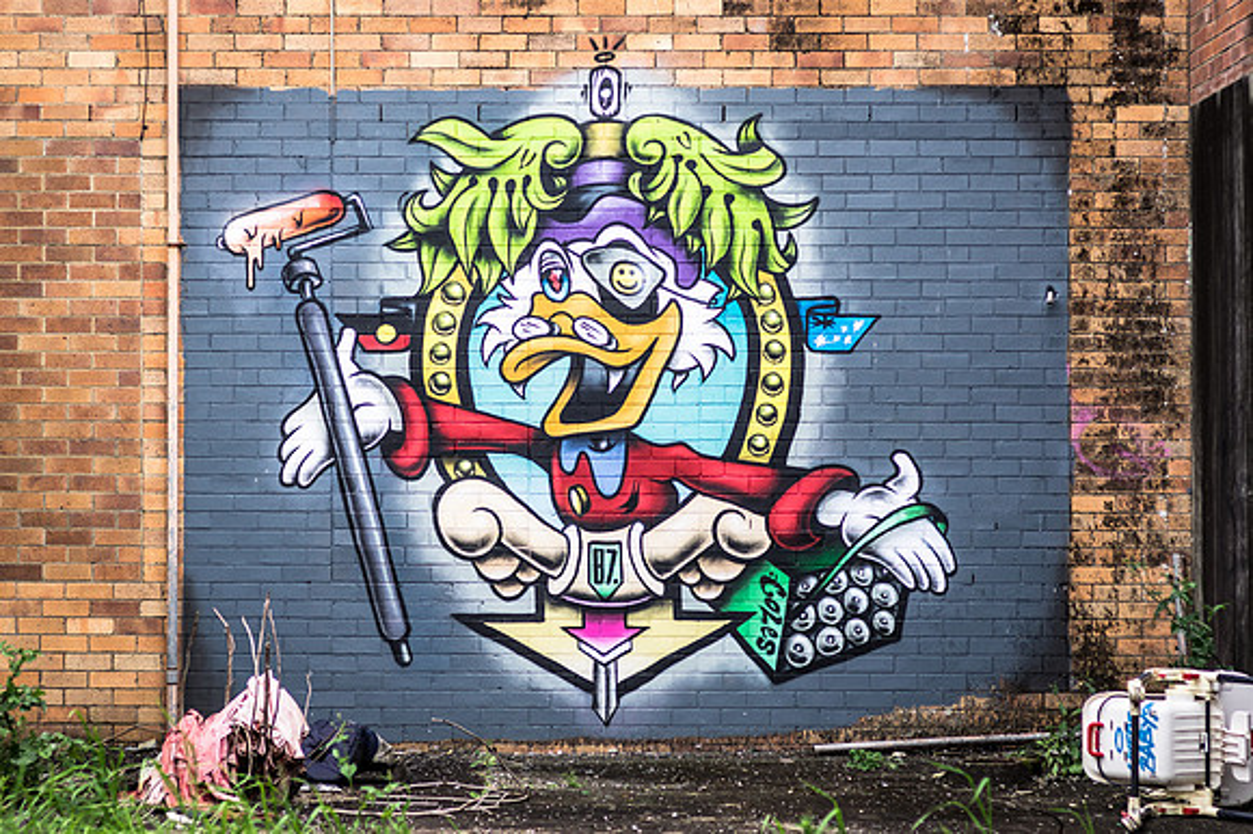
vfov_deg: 11.9
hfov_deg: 17.8
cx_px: 626
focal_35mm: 115
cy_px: 417
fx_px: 4000
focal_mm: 77
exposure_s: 1/250
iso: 100
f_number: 2.8
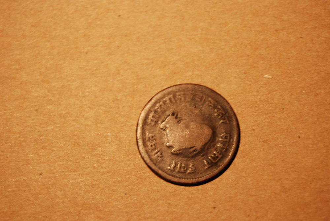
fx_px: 757
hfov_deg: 24.6
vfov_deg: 16.6
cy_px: 110
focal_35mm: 82
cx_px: 165
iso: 400
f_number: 5.6
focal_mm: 55
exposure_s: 1/25
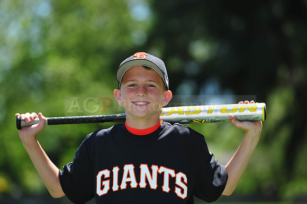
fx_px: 1705
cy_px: 102
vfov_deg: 6.9
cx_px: 154
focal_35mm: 200
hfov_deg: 10.3
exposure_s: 1/800
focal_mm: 200
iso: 200
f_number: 4.5
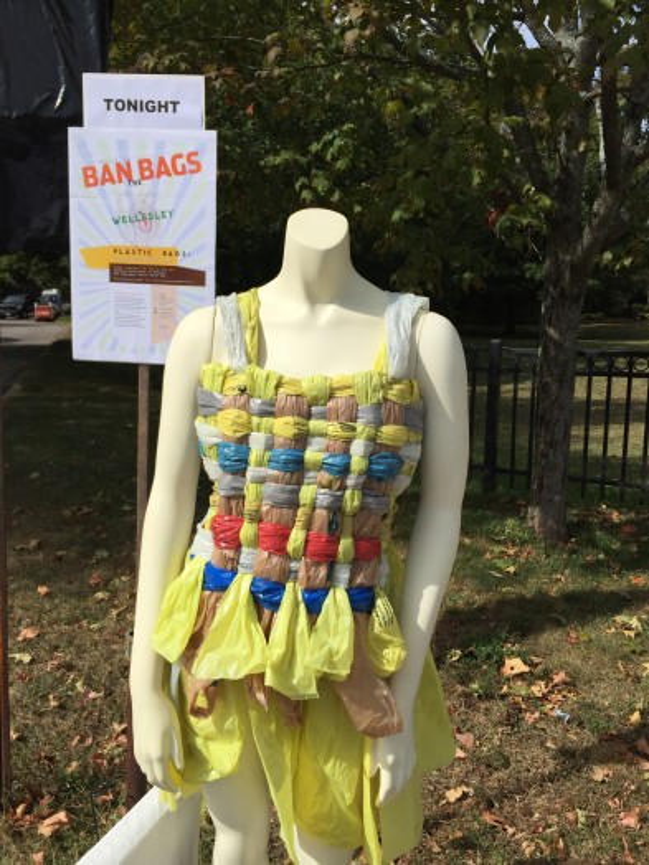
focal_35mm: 29
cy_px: 432
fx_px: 725
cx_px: 324
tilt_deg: -9.2
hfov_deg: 48.2
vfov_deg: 61.7
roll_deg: -0.3
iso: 32
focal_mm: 4.15
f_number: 2.2
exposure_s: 1/3968
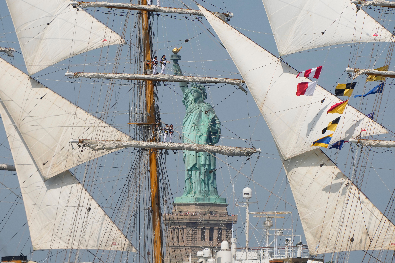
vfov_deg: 2.8
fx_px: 5376
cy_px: 132
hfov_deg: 4.2
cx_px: 198
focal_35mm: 490
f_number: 9
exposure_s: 1/1600
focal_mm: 327
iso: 320
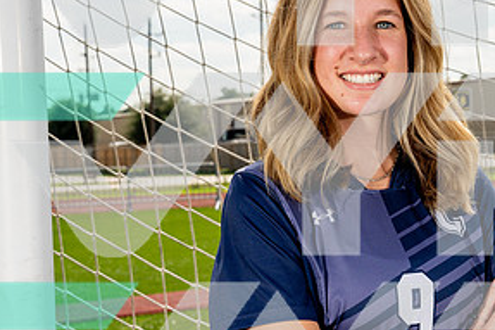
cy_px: 165
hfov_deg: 22.1
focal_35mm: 91
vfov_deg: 15.0
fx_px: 1250
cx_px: 404
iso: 100
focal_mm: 45
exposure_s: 1/250
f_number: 8
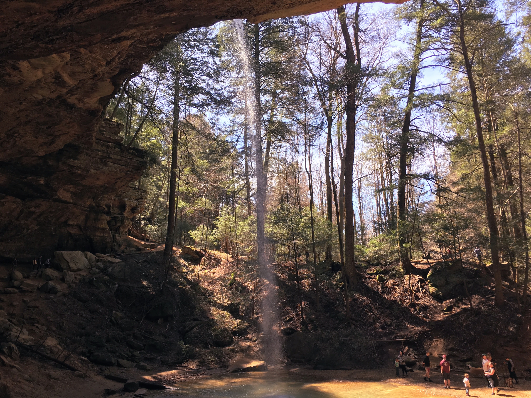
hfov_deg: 61.7
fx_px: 445
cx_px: 266
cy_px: 199
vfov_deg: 48.2
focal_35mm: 29
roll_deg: +1.7
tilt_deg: +11.9
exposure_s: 1/225
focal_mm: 4.15
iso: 25
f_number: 2.2
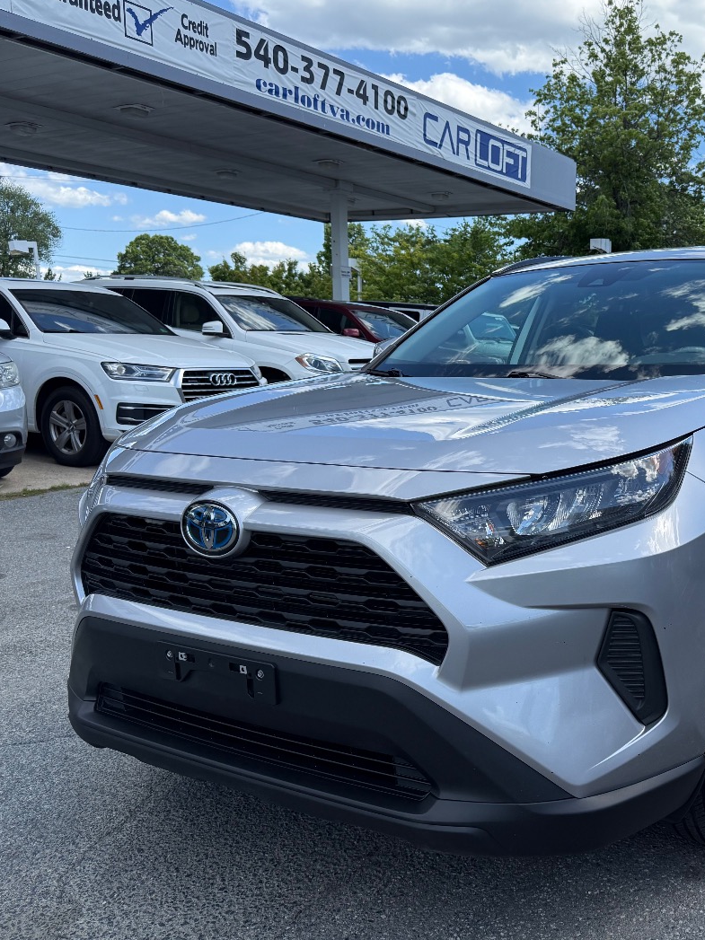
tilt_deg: -7.3
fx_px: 896
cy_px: 478
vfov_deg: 55.4
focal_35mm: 33
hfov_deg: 41.2
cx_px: 559
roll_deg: -0.6
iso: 100
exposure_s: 1/3021
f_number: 1.78
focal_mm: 6.76
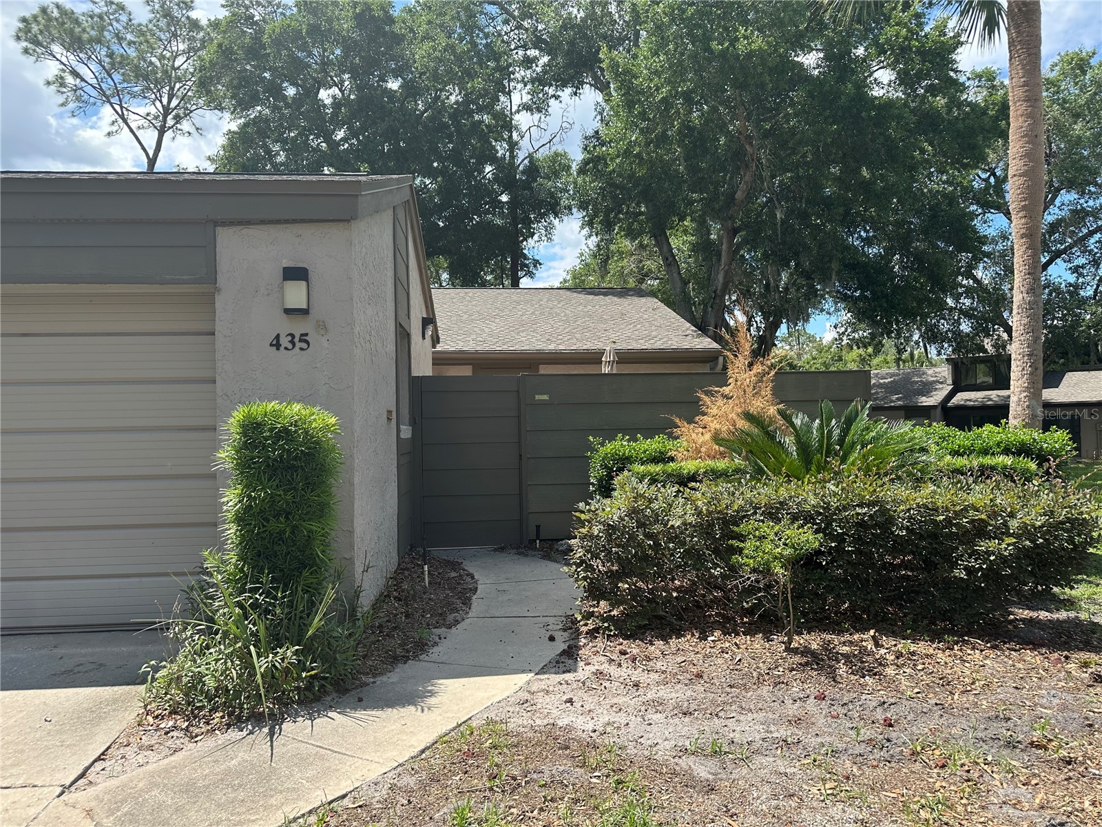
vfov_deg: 56.8
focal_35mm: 24
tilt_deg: +1.1
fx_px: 764
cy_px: 414
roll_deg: +0.6
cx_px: 551
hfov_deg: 71.6
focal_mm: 6.86
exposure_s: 1/2110
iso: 80
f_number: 1.78
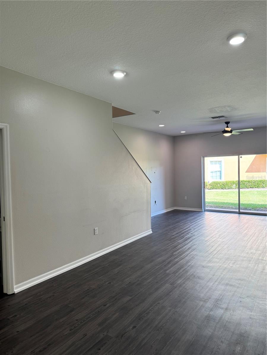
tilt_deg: -2.0
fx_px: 247
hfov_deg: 56.8
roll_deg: +1.5
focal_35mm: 24
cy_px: 178
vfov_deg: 71.6
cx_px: 134
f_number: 1.78
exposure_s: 1/122
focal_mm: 6.76
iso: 100
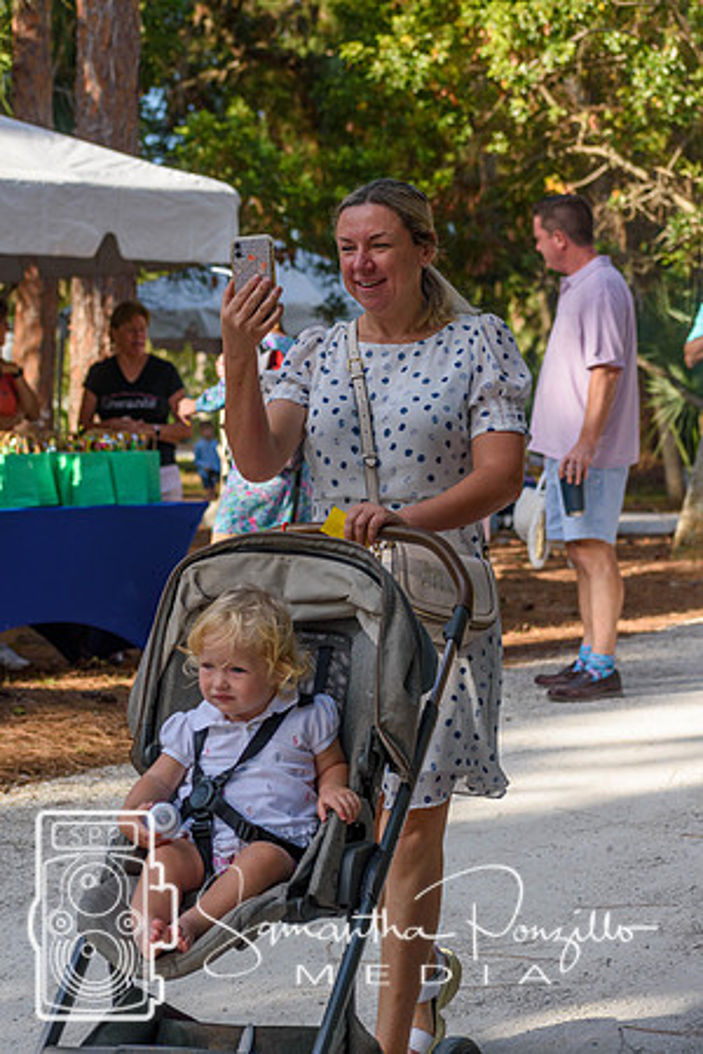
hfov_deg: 12.2
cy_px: 527
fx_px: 3295
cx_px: 352
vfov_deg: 18.2
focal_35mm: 112
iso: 200
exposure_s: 1/500
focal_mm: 75
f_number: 5.6
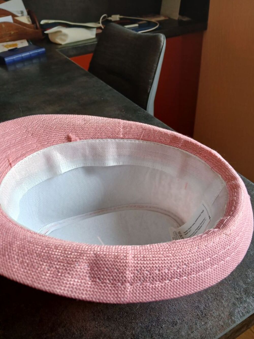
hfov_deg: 53.1
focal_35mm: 26
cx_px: 127
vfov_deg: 67.3
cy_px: 170
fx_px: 254
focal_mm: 3.98
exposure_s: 1/50
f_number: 1.8
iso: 40
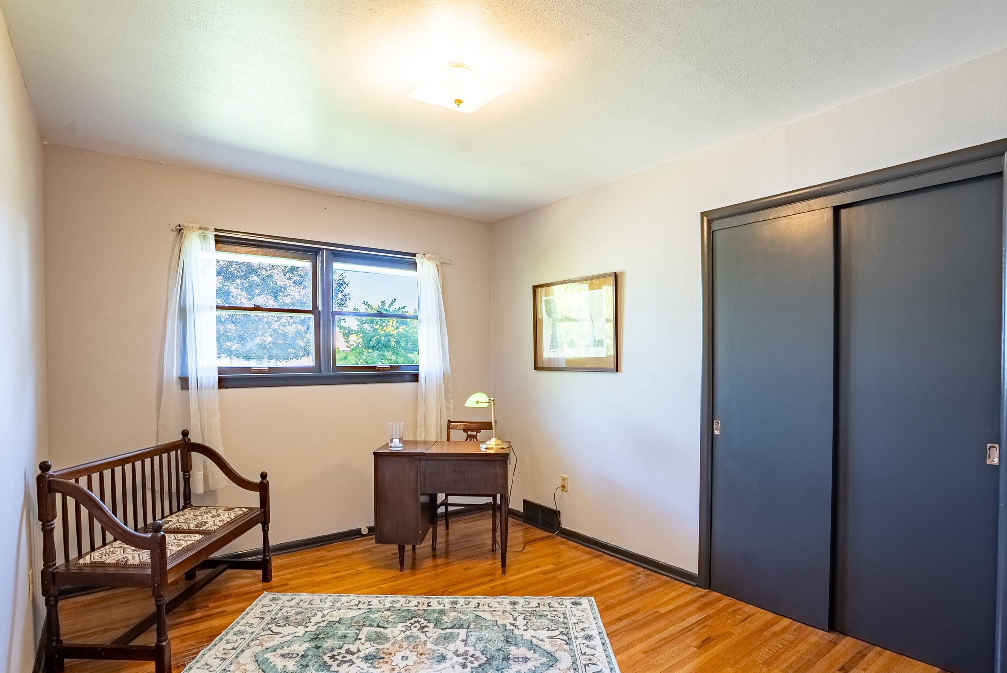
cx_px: 503
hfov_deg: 90.0
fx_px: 504
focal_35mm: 18
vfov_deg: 67.2
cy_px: 377
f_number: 8
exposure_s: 1/200
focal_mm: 16
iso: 400
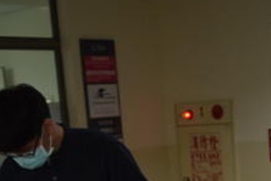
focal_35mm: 87
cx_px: 196
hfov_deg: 23.2
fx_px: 655
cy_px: 276
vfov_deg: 14.6
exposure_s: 1/100
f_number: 3.5
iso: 400
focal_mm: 18
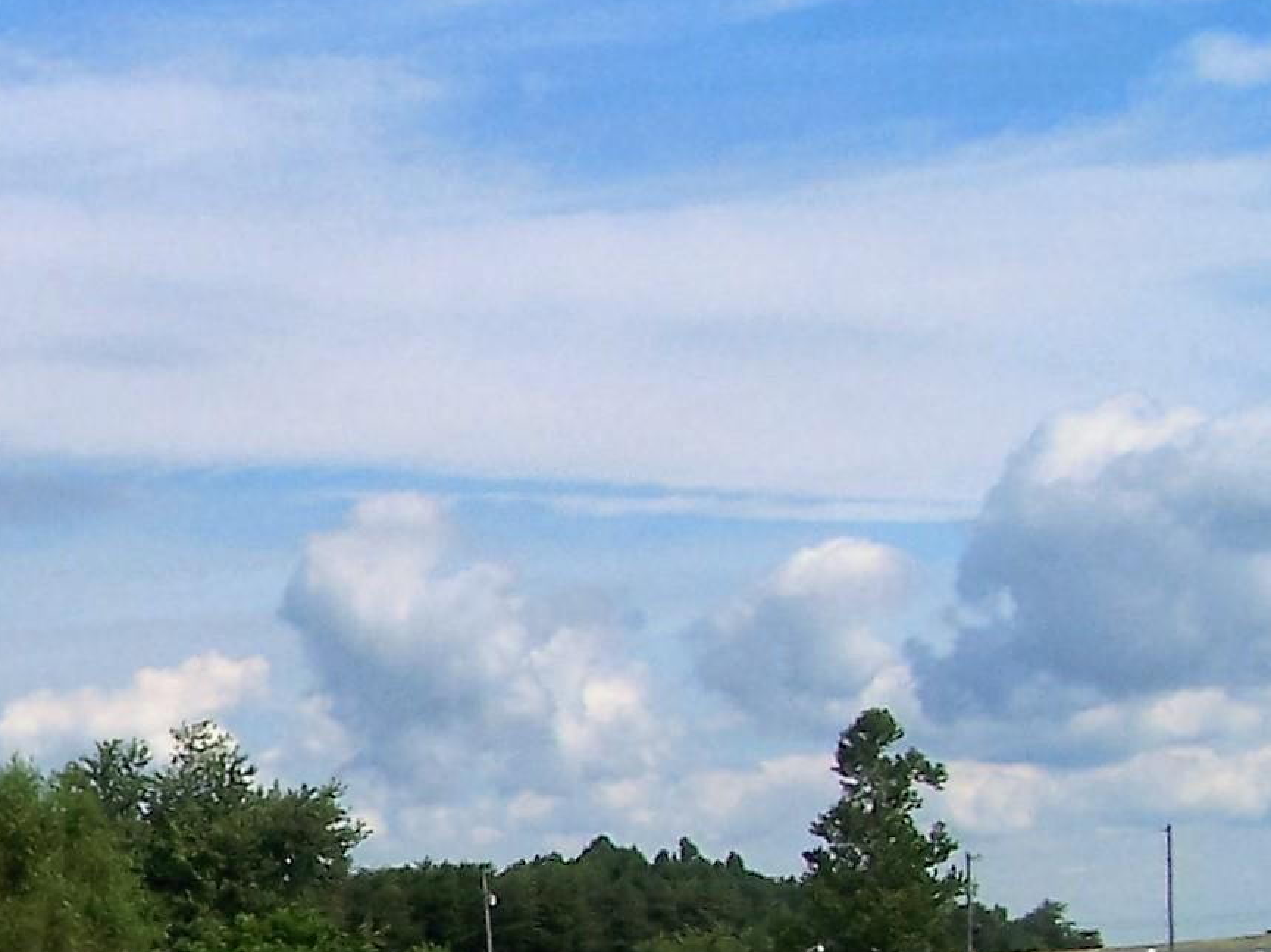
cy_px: 1059
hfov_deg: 16.2
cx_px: -583
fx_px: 4111
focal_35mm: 112
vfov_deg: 13.0
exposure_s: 1/750
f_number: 5.6
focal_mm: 6.3
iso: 80
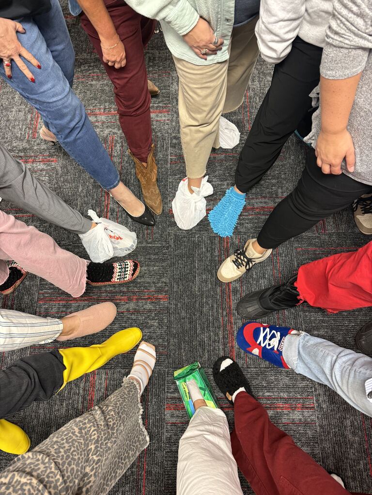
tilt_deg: -69.6
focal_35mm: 24
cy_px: 248
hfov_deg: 56.8
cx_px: 186
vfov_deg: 71.6
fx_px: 344
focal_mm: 6.76
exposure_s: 1/60
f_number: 1.78
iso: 320
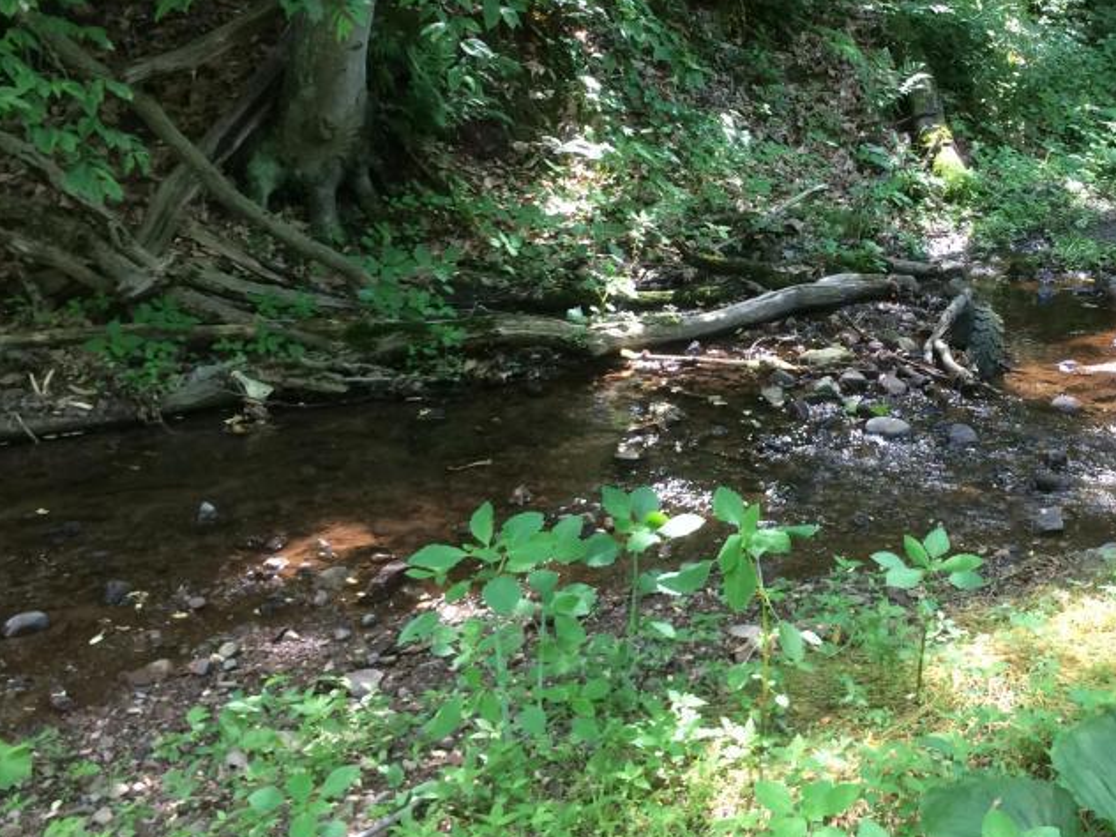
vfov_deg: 30.7
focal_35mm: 47
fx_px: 1515
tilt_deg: -14.7
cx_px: 812
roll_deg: +0.1
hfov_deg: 39.5
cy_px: 295
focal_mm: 4.15
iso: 50
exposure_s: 1/30
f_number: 2.2
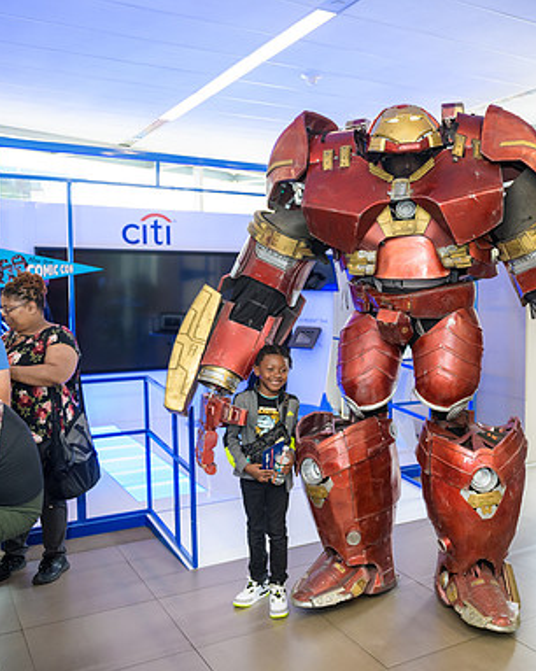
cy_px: 337
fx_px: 734
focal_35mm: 37
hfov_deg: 38.8
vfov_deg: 49.1
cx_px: 419
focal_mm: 26
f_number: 3.2
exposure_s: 1/125
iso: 800
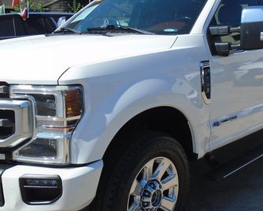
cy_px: 102
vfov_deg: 30.9
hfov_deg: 38.0
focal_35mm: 49
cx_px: 138
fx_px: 382
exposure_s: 1/200
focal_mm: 4.6
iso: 100
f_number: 8
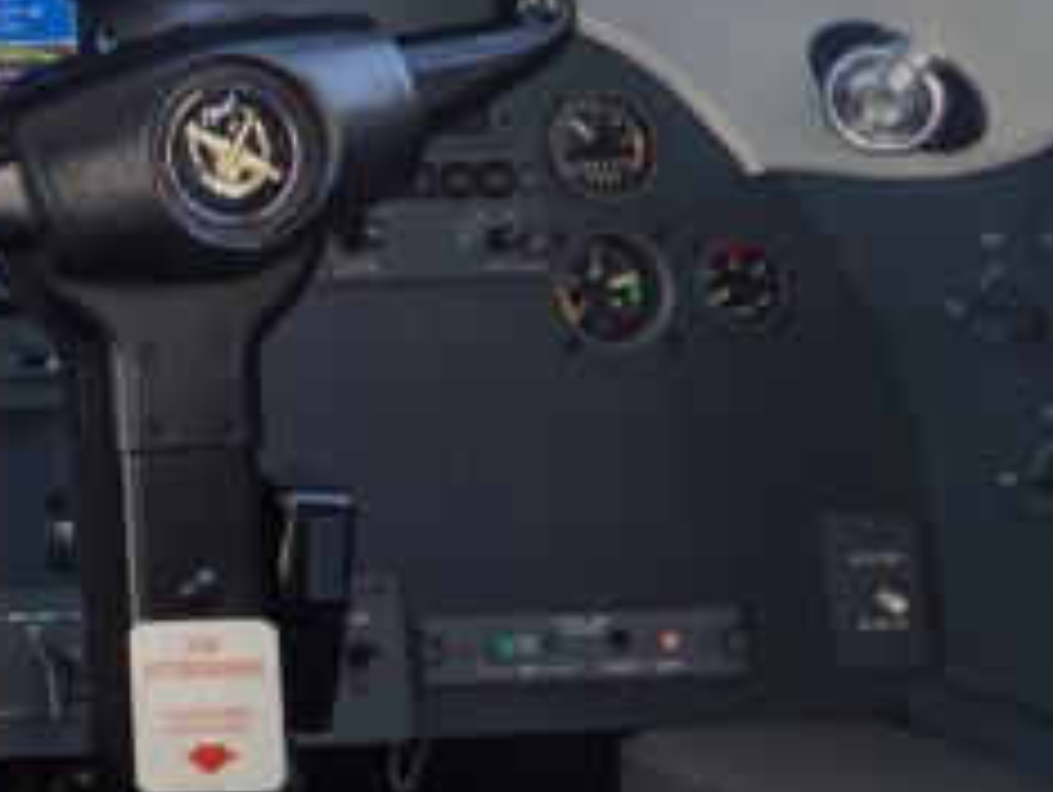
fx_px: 2497
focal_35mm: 82
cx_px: -711
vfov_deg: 16.9
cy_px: -259
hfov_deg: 19.3
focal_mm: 25
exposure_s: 1/30
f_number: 11
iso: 320
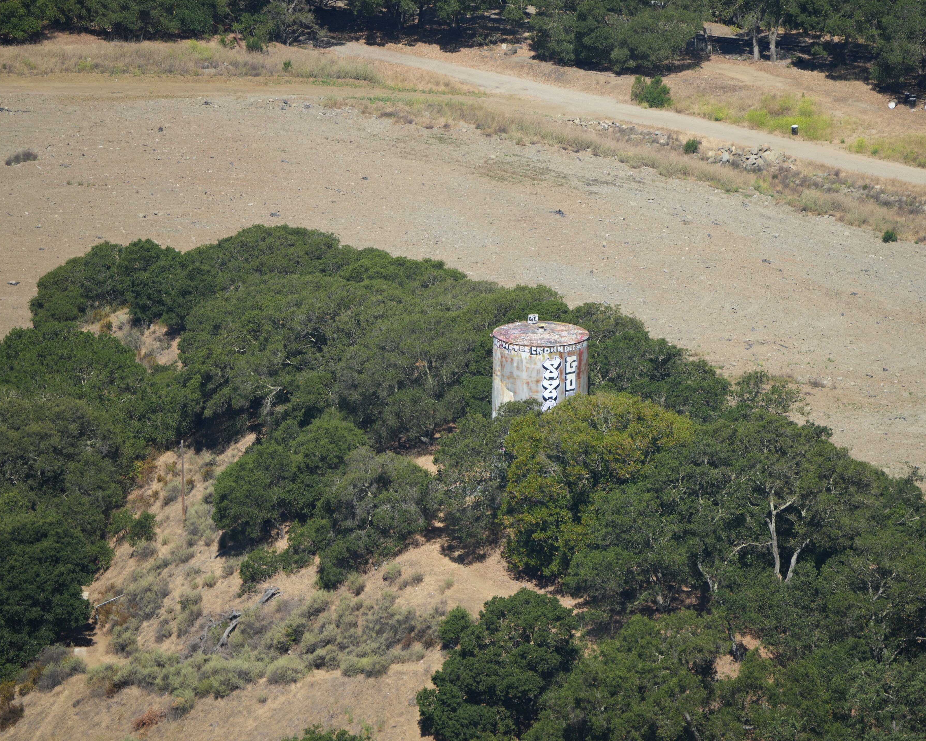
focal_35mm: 451
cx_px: 508
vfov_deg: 3.4
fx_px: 12360
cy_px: 370
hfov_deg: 4.3
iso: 400
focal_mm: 400
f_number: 6.3
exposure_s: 1/1250
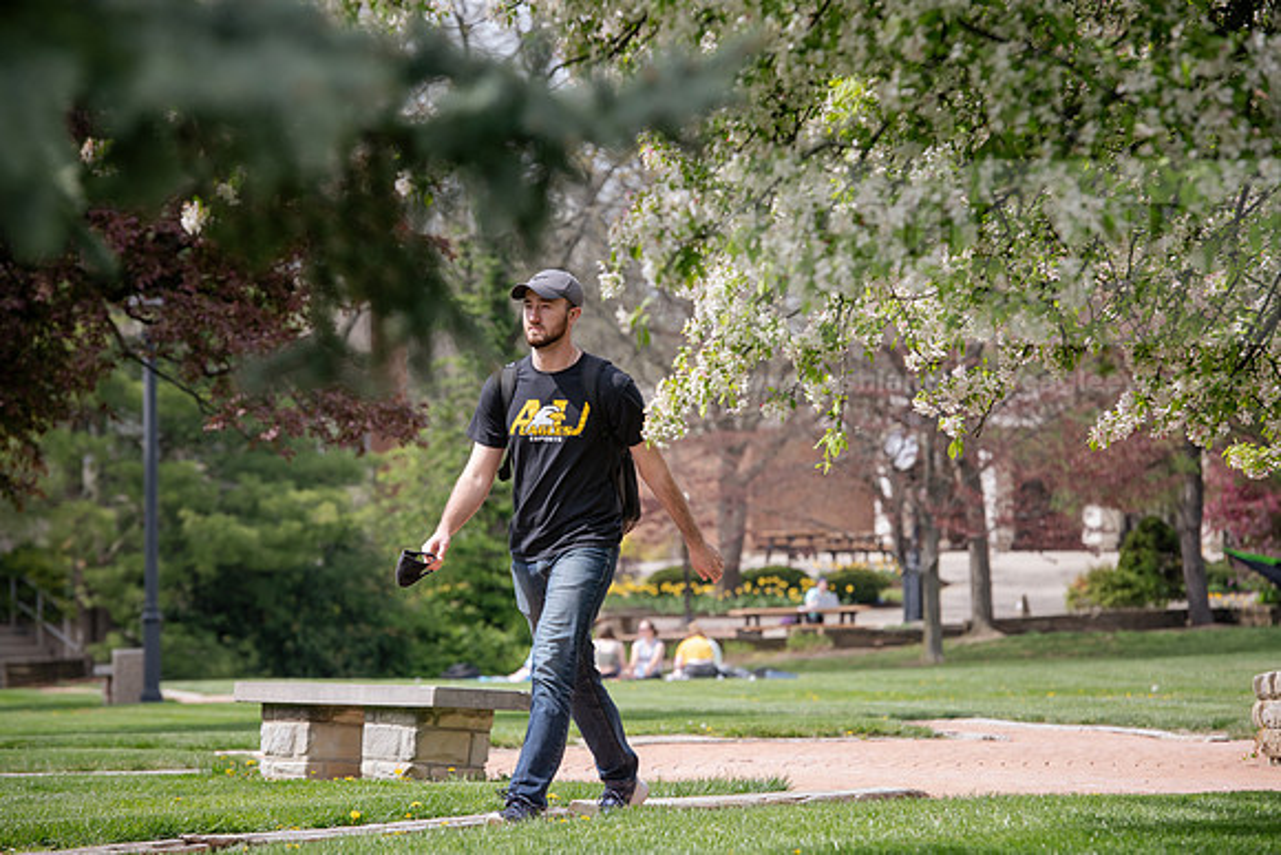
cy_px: 428
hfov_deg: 12.1
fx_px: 6050
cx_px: 640
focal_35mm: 170
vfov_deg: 8.1
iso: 250
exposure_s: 1/400
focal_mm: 170
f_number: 6.3
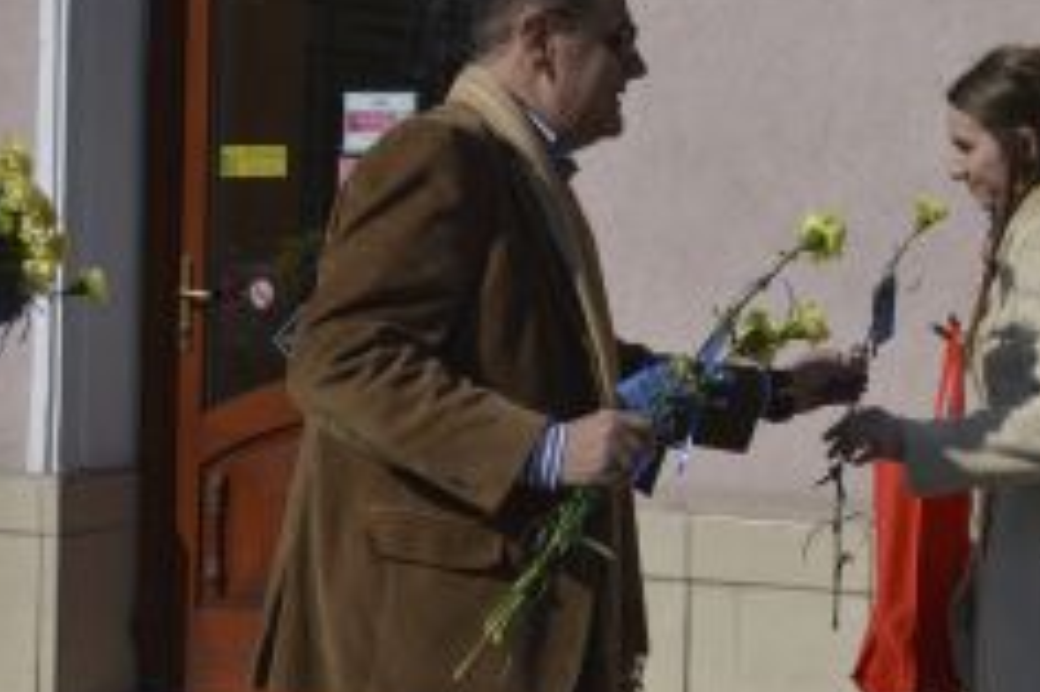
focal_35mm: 89
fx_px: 2569
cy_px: 207
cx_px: 943
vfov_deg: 15.3
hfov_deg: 22.3
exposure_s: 1/800
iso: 100
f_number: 10
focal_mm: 28
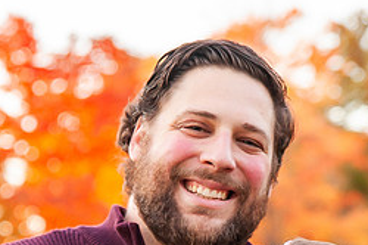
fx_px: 1991
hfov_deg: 10.5
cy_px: 333
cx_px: 111
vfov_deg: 6.9
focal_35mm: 195
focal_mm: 60
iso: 800
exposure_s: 1/200
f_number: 3.5
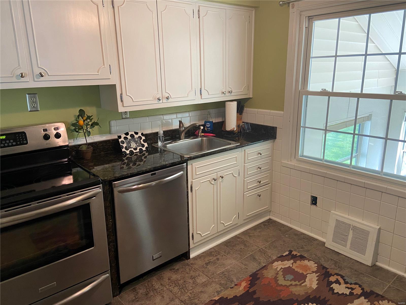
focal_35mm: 26
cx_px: 203
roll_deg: +1.7
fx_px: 305
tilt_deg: -17.6
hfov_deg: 67.3
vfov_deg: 53.1
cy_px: 152
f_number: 1.8
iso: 160
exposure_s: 1/60
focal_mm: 4.25
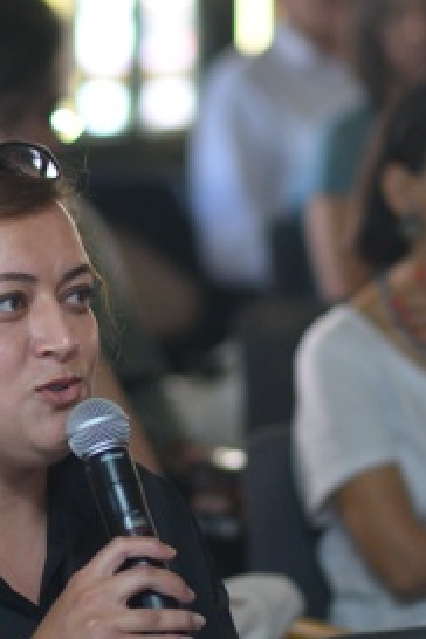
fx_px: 4970
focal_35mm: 280
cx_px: 40
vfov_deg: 7.4
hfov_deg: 4.9
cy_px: 307
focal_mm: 85
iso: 1250
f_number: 1.8
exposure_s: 1/160
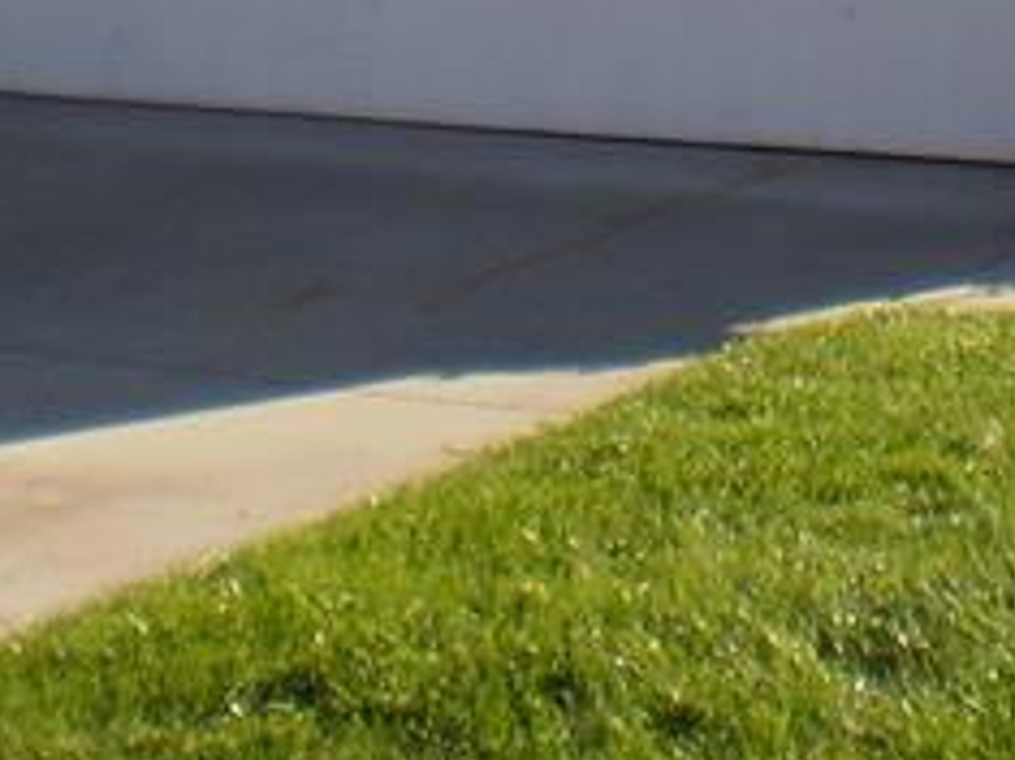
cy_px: -734
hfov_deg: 12.5
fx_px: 4601
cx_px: 821
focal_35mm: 157
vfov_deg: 8.9
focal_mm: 6.3
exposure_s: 1/500
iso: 64
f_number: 4.6
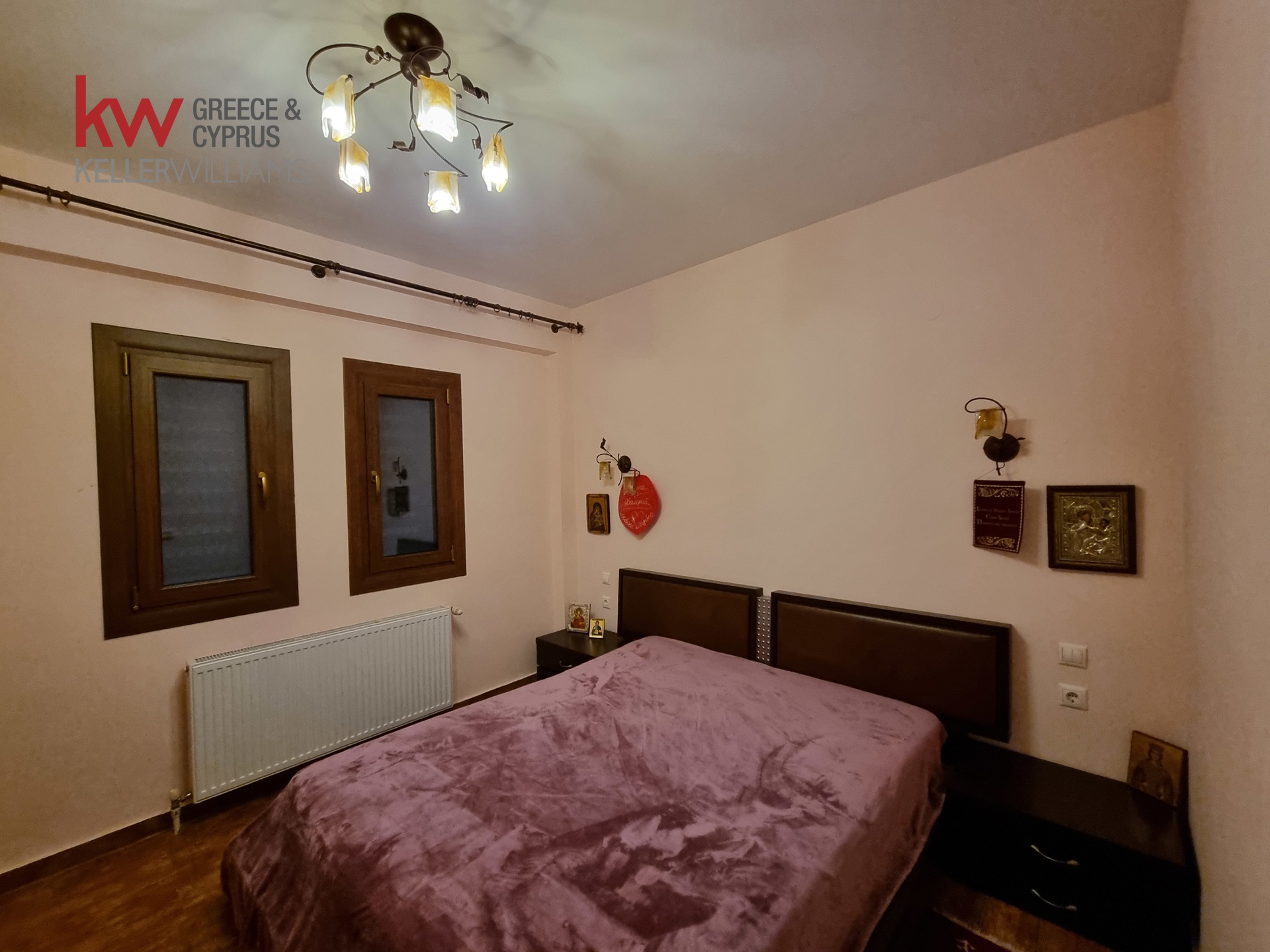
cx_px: 635
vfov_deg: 89.9
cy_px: 476
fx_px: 477
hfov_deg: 106.2
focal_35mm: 13
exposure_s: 1/25
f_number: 2.2
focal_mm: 2.2
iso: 640
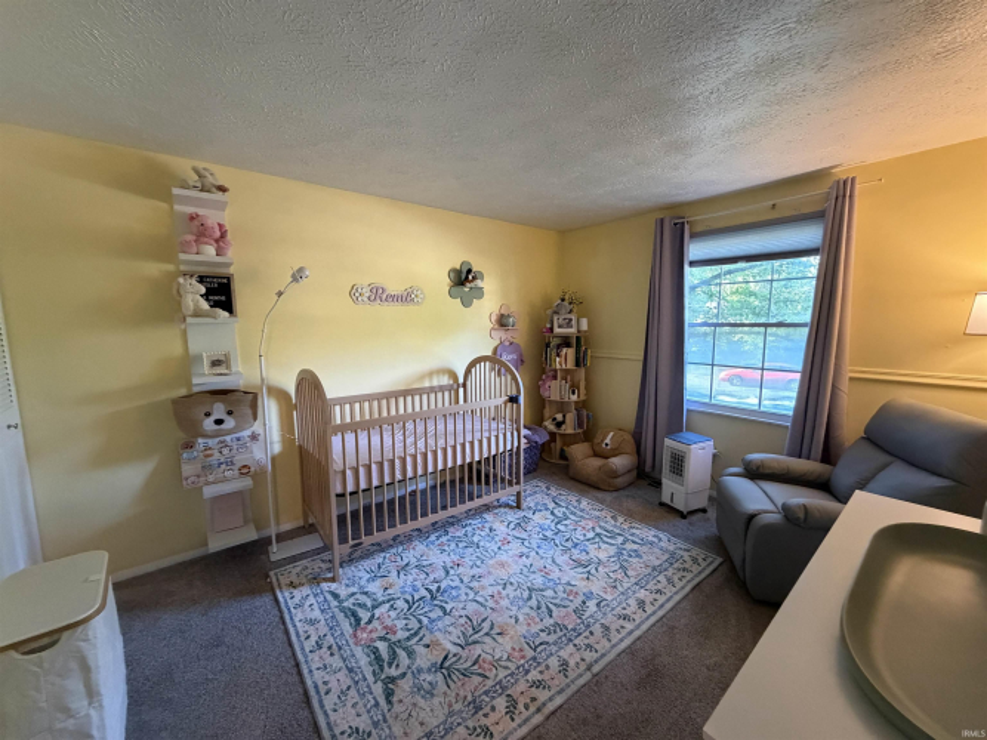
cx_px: 494
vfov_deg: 85.7
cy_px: 370
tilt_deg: -8.9
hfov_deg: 102.1
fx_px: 399
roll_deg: +0.2
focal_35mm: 14
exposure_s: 1/60
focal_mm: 2.22
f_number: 2.2
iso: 640
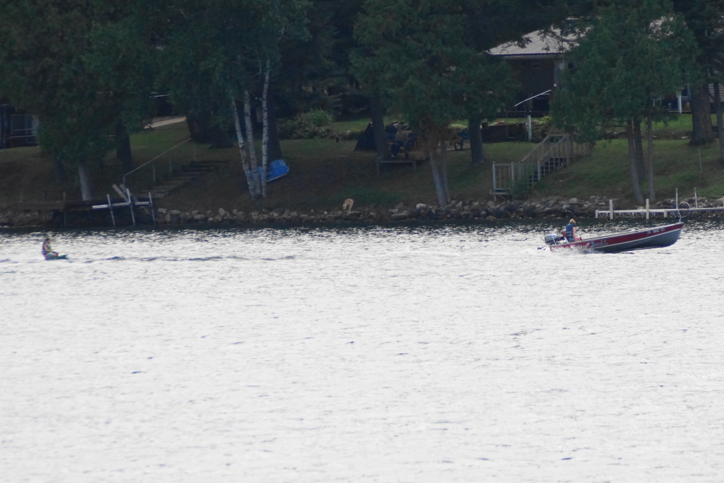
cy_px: 242
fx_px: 7541
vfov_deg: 3.7
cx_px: 362
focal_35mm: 375
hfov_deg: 5.5
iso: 640
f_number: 6.3
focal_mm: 250
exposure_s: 1/400
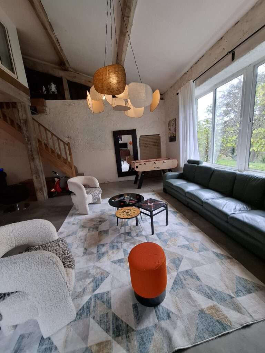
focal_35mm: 13
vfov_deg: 106.2
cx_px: 132
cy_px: 176
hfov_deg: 89.9
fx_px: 133
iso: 40
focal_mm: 1.74
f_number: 2.2
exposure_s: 1/50
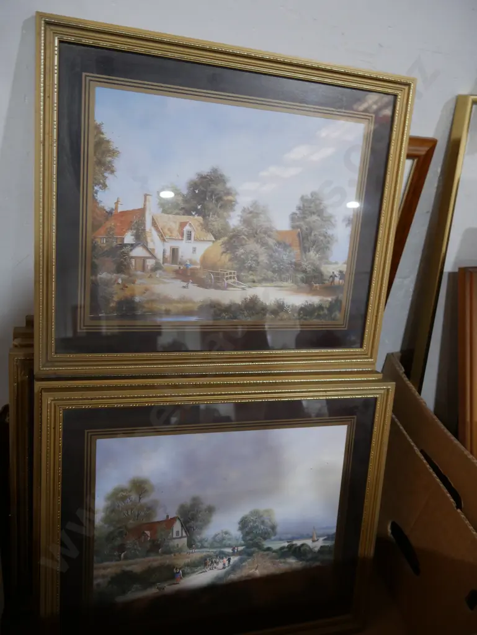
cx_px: 238
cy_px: 318
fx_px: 551
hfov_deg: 46.8
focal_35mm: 30
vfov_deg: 59.9
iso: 800
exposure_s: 1/60
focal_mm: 15
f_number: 3.6
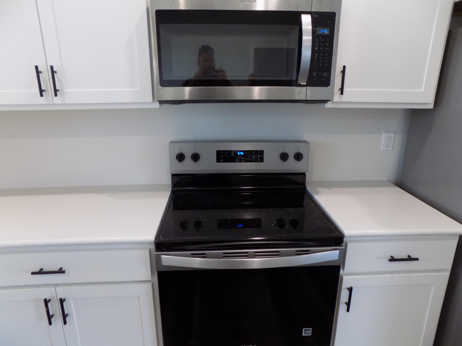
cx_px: 231
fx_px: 307
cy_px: 173
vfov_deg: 58.9
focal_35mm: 23
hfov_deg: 73.9
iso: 250
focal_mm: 4
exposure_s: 1/30
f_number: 3.1
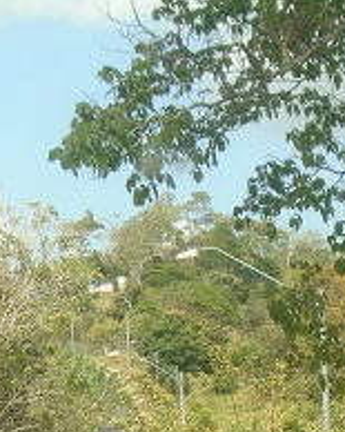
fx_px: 2044
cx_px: 207
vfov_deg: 11.8
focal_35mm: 160
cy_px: 540
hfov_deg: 9.6
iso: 100
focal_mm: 8.7
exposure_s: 1/250
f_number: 4.5
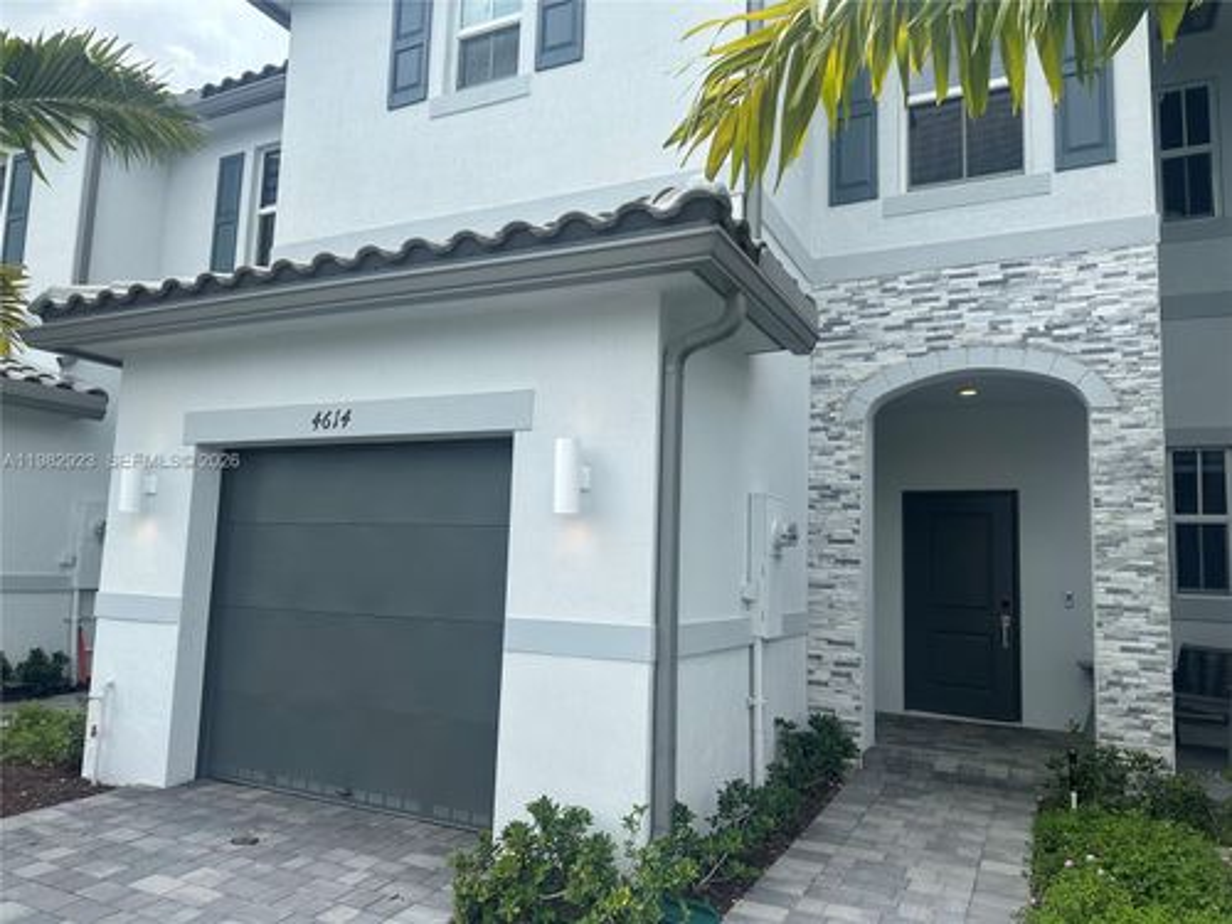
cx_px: 616
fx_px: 854
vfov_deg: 56.8
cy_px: 462
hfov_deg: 71.6
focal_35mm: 24
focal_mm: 6.86
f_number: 1.78
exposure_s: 1/2203
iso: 80
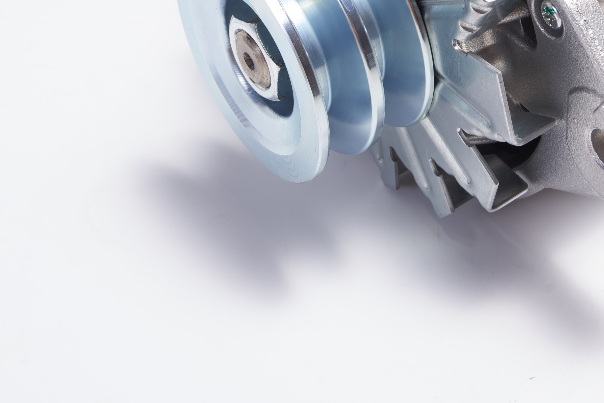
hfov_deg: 18.8
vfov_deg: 12.5
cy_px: -35
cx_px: 425
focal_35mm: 108
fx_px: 1812
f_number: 14
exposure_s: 1/100
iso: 80
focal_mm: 43
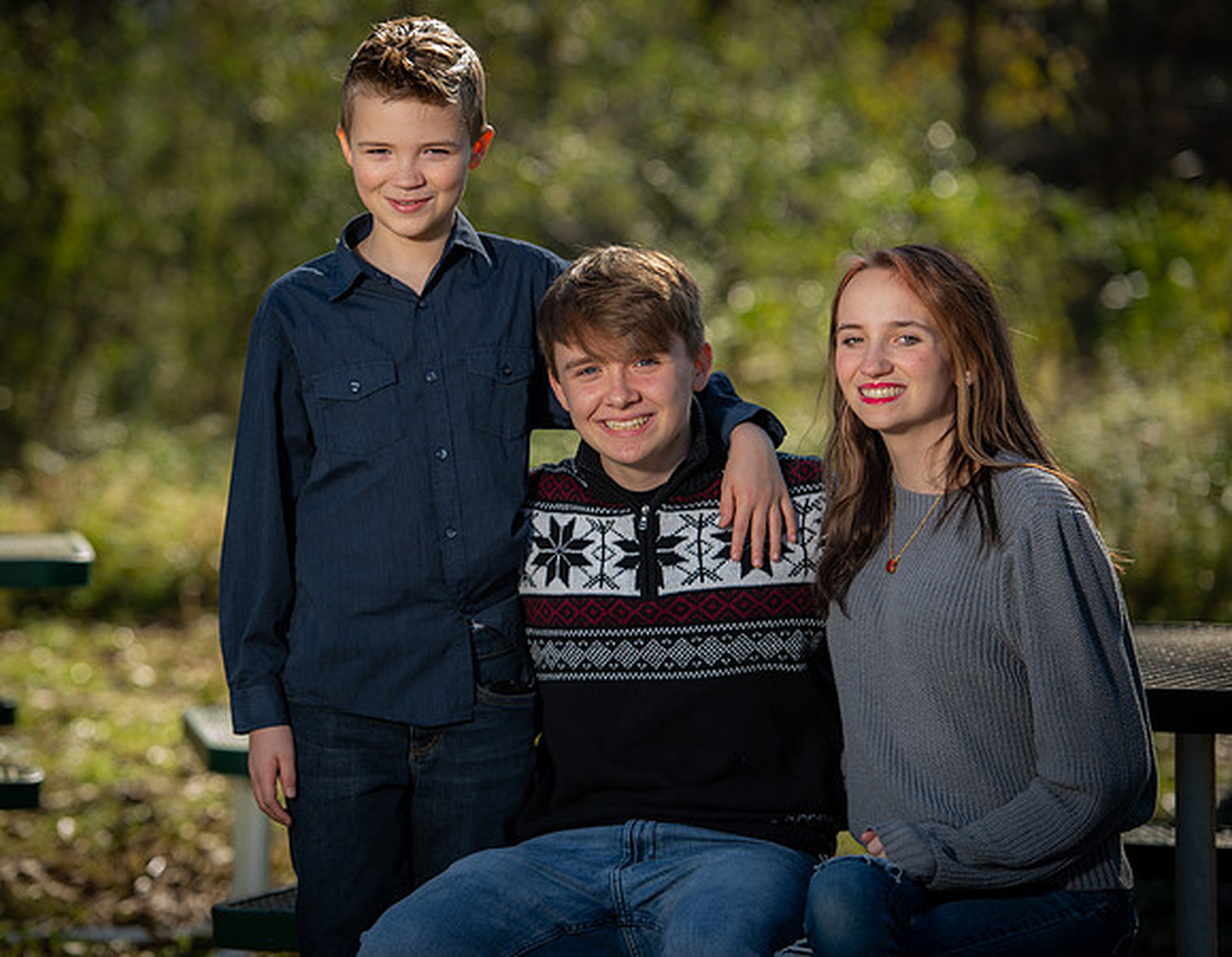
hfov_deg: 13.5
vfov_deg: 10.5
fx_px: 5192
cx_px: 513
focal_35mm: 144
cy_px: 478
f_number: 3.5
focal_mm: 130
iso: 50
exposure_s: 1/250
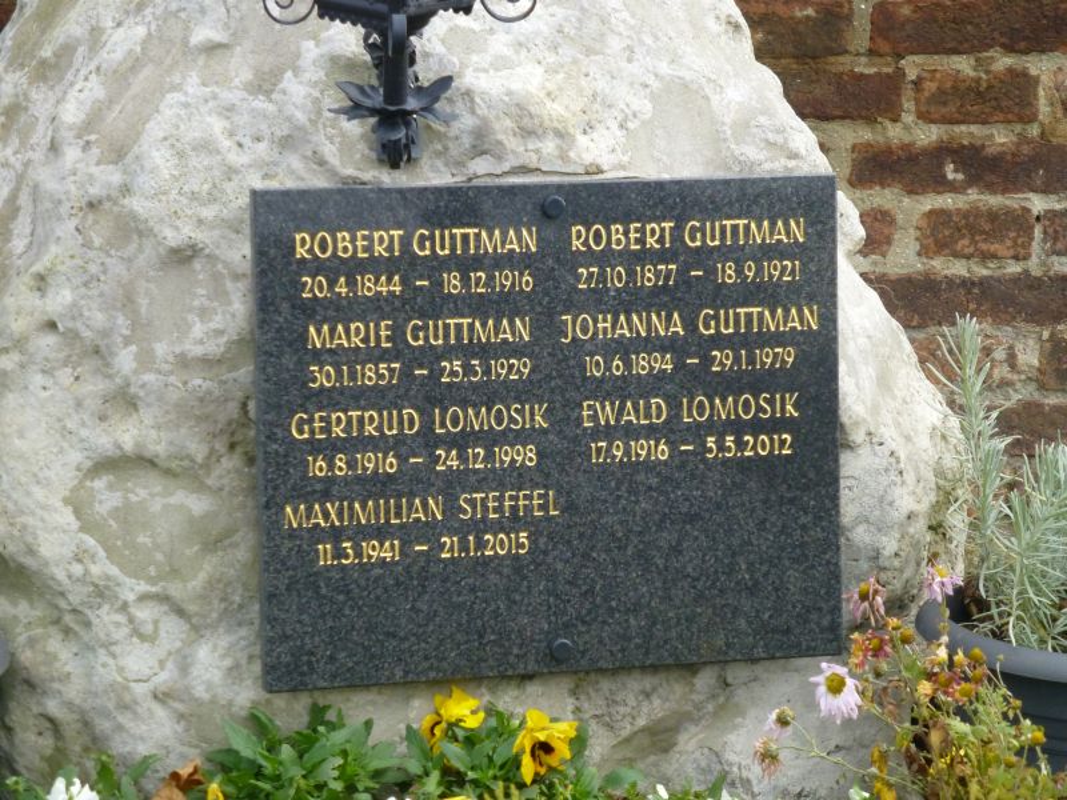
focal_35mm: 122
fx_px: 3761
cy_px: 400
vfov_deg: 12.1
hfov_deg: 16.1
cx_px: 534
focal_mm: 21.8
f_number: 5.4
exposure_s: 1/320
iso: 400
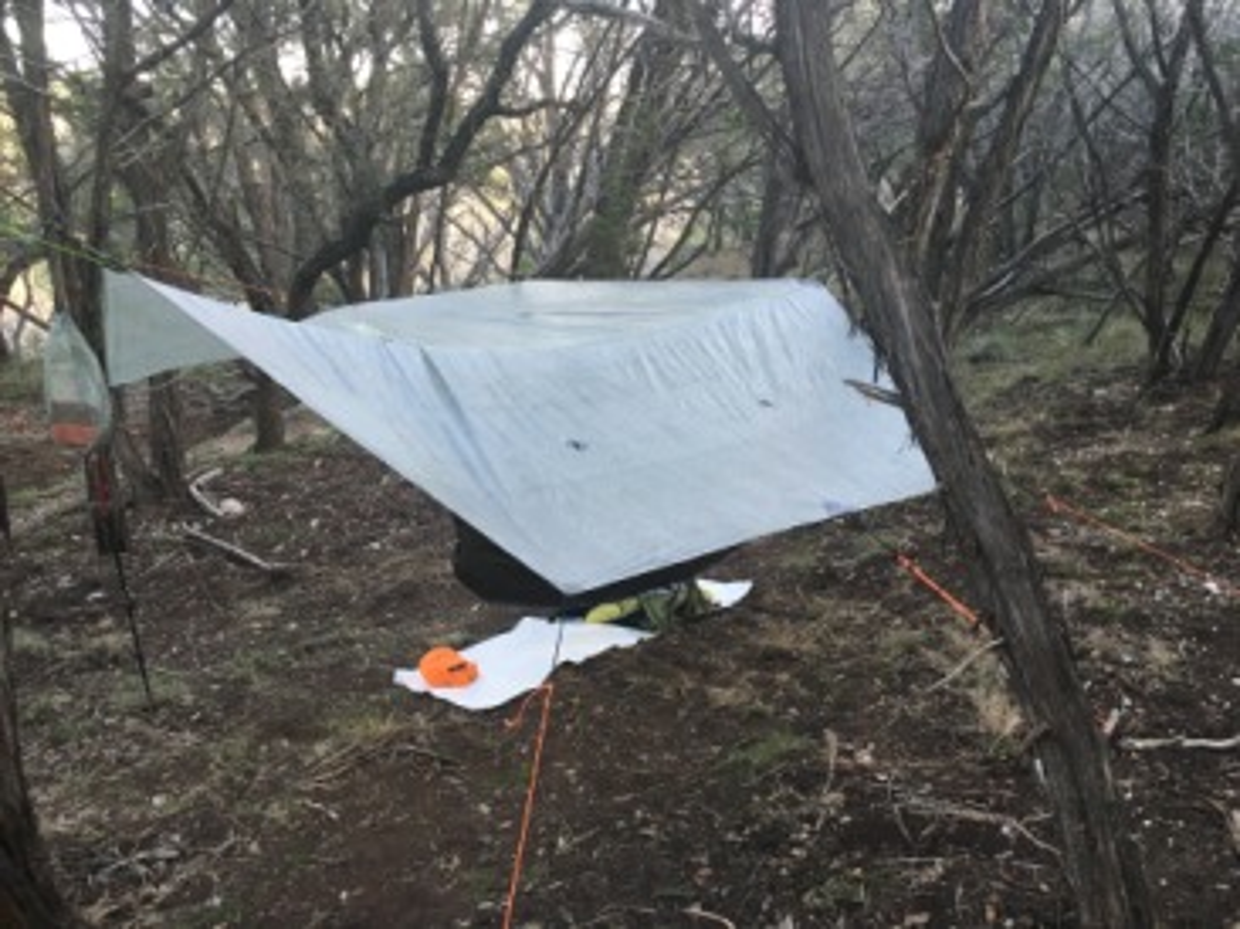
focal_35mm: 29
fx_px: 1038
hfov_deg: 61.7
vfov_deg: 48.2
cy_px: 464
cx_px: 620
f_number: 2.2
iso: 40
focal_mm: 4.15
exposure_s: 1/30
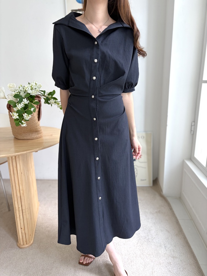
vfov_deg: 67.3
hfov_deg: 53.1
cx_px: 104
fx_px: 207
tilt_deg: -14.9
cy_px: 138
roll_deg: +0.9
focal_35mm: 26
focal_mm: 5.96
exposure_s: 1/121
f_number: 1.6
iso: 125
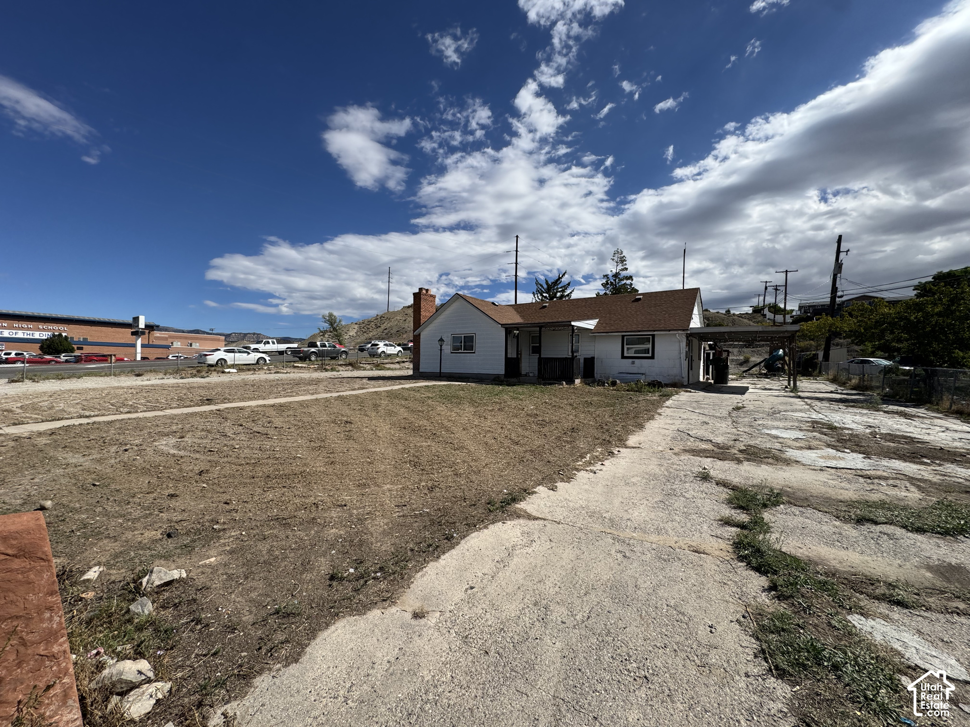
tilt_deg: +0.6
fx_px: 392
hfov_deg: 102.1
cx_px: 485
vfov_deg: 85.7
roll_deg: -1.9
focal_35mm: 14
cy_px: 364
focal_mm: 2.22
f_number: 2.2
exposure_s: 1/3390
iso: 50
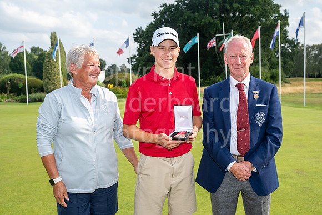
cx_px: 161
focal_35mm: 41
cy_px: 108
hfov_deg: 47.4
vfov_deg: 32.6
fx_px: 367
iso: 125
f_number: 6.3
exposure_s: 1/200
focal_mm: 41
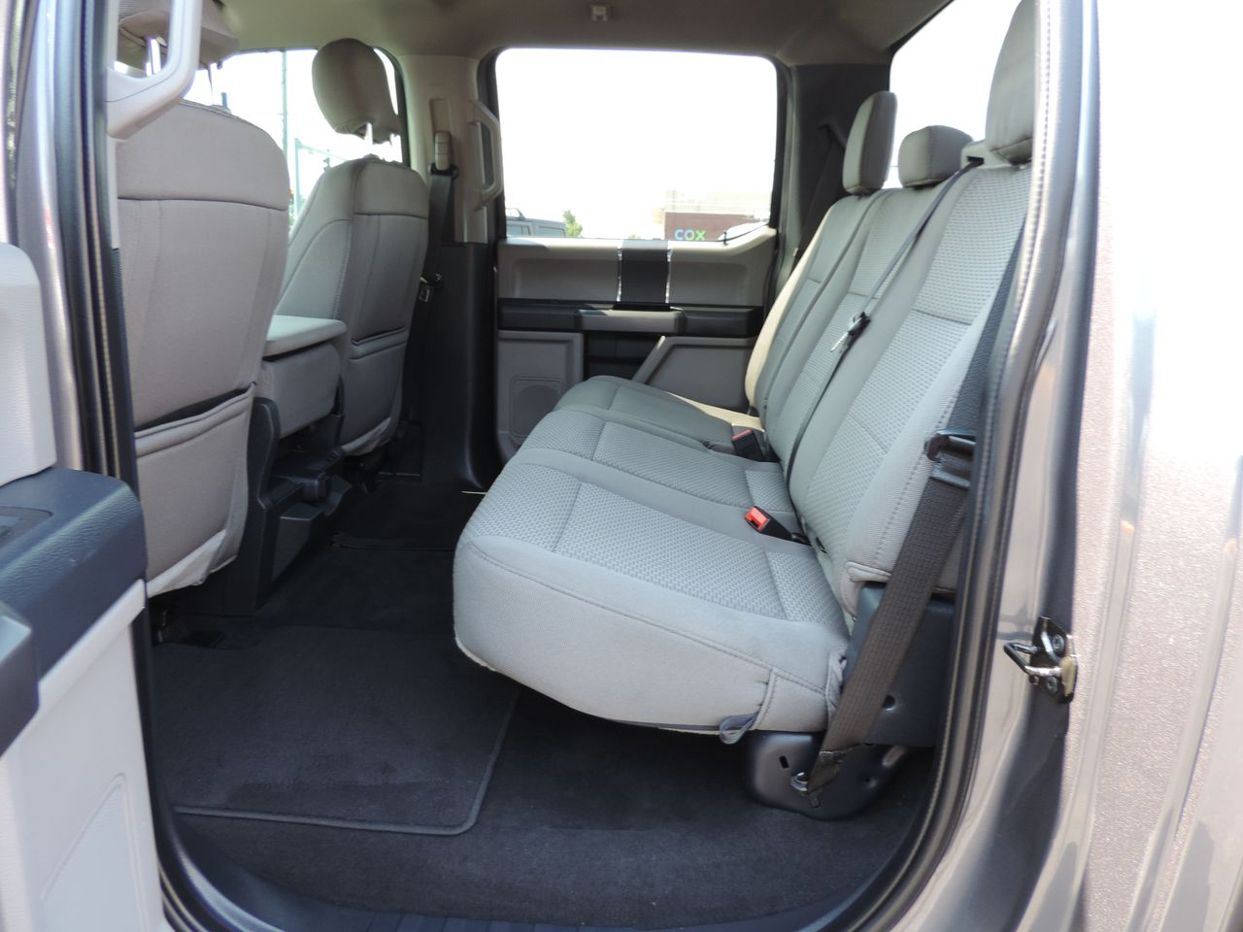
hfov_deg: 71.6
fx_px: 862
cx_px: 622
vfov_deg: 56.8
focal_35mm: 24
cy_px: 466
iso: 100
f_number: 3
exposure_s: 1/30
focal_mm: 4.3
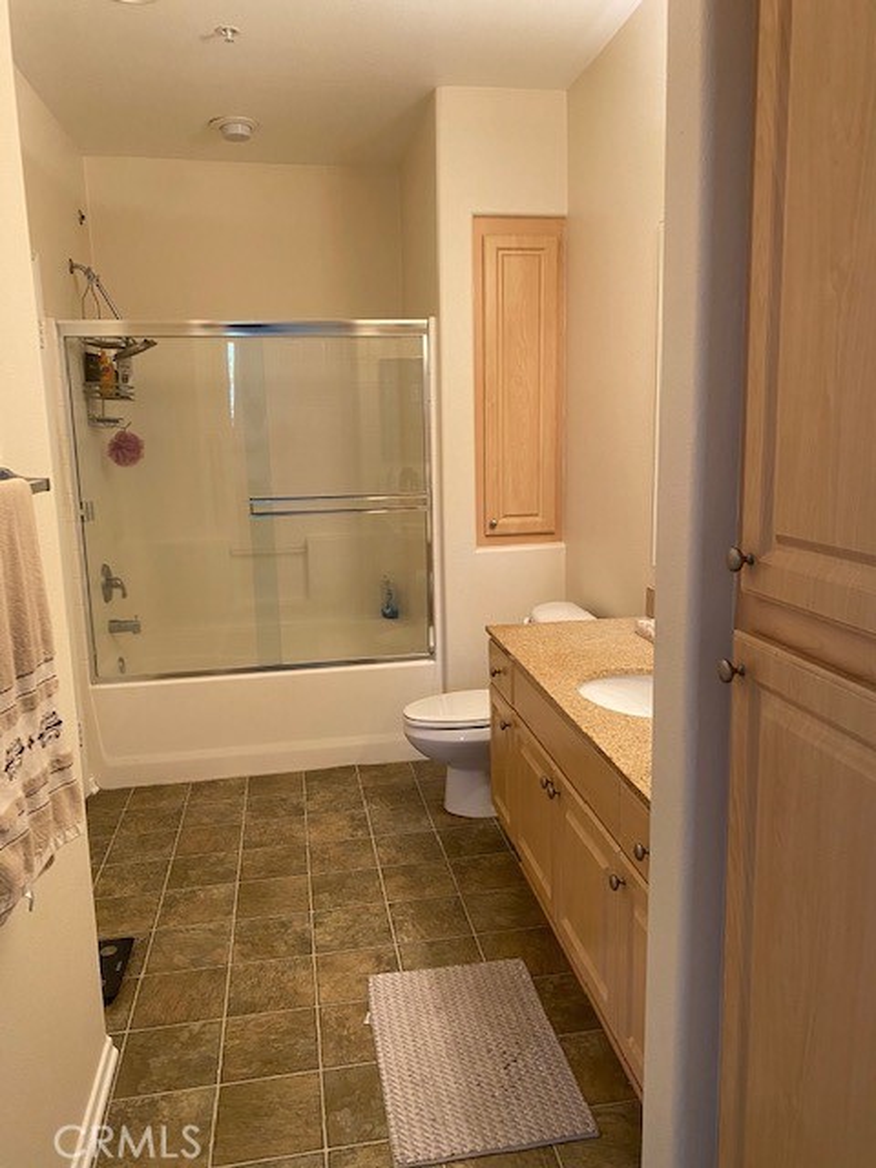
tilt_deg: -10.1
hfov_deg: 53.1
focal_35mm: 26
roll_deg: +1.8
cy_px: 584
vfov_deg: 67.3
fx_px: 877
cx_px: 438
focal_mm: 4.25
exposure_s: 1/60
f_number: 1.8
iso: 125
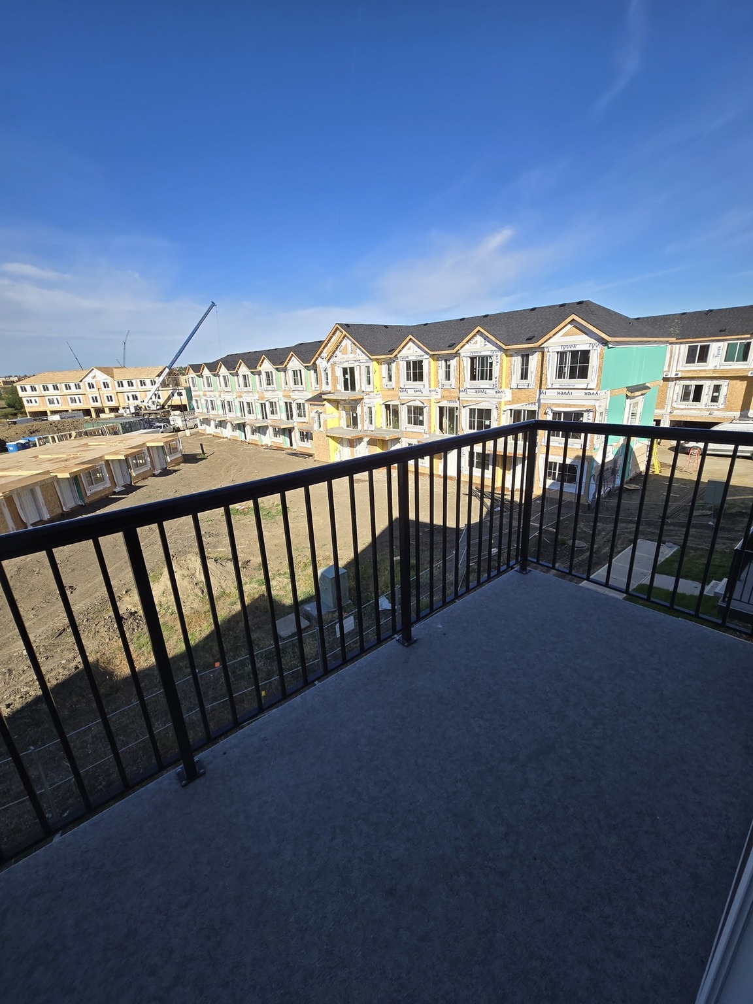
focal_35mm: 13
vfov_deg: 106.2
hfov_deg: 89.9
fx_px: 377
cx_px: 376
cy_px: 502
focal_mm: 2.2
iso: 50
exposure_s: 1/2049
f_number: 2.2
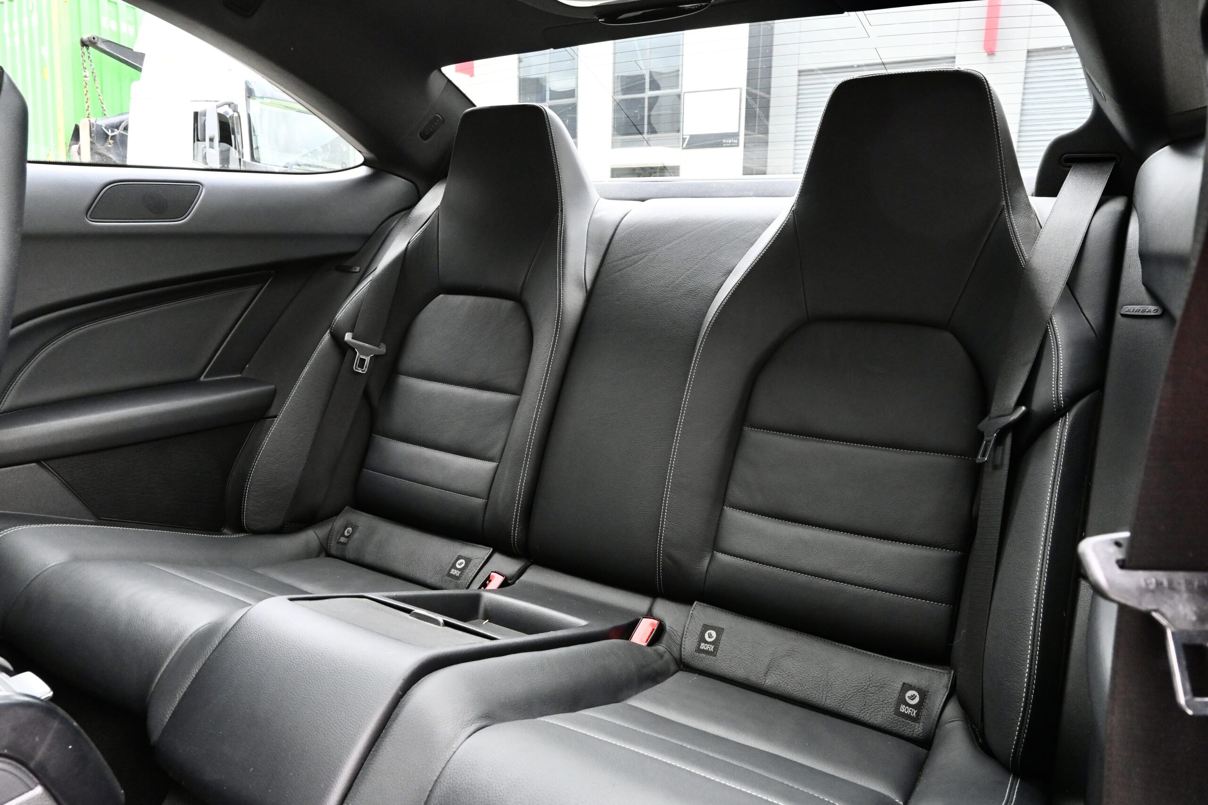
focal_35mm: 24
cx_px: 604
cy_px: 402
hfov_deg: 73.7
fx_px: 805
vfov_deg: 53.1
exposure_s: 1/30
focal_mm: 16
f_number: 7.1
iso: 2000
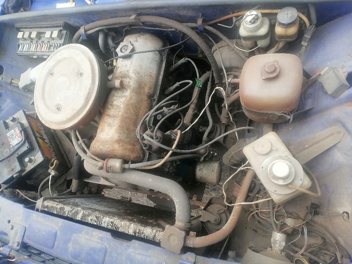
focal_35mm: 26
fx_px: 264
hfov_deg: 67.3
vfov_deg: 53.1
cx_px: 176
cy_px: 132
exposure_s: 1/100
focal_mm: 4.25
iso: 64
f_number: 1.8
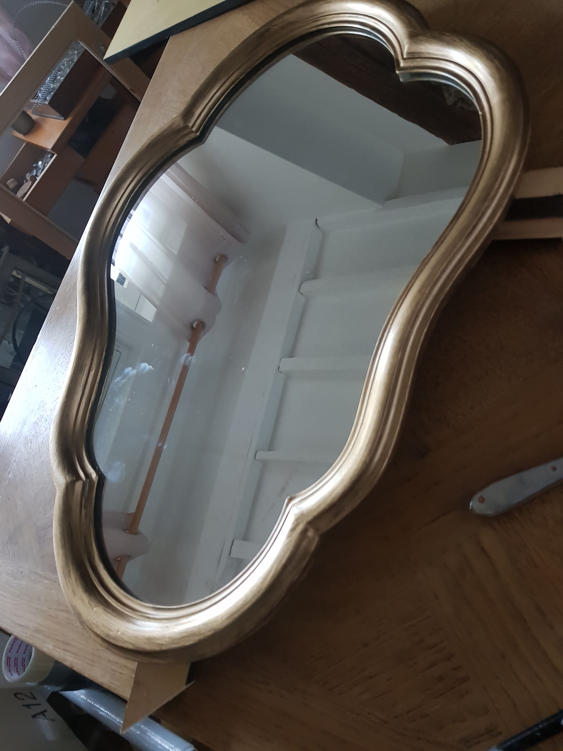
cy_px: 376
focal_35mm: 26
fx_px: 564
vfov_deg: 67.3
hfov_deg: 53.1
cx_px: 282
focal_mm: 4.2
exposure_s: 1/12
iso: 200
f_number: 1.7
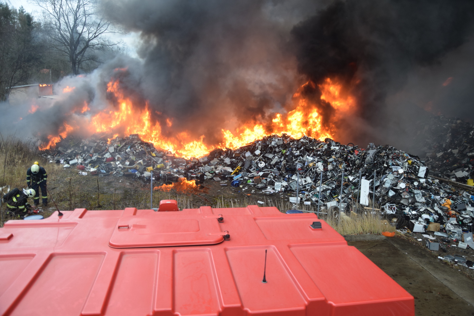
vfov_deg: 47.9
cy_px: 158
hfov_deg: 67.4
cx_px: 237
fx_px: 356
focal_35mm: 27
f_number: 4
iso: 450
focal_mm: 18
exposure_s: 1/60
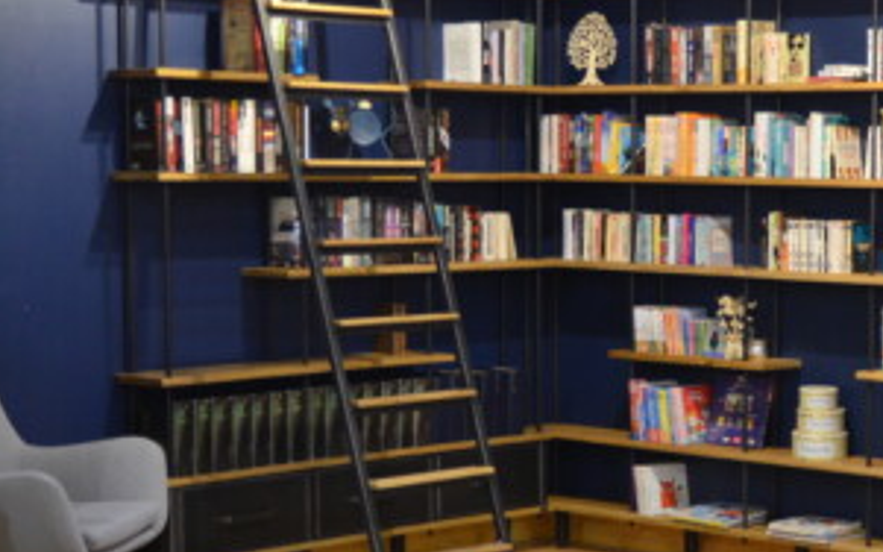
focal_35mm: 94
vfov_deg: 13.9
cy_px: 358
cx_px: 795
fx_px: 2264
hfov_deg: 21.6
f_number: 2.8
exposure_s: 1/30
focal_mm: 29
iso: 1600
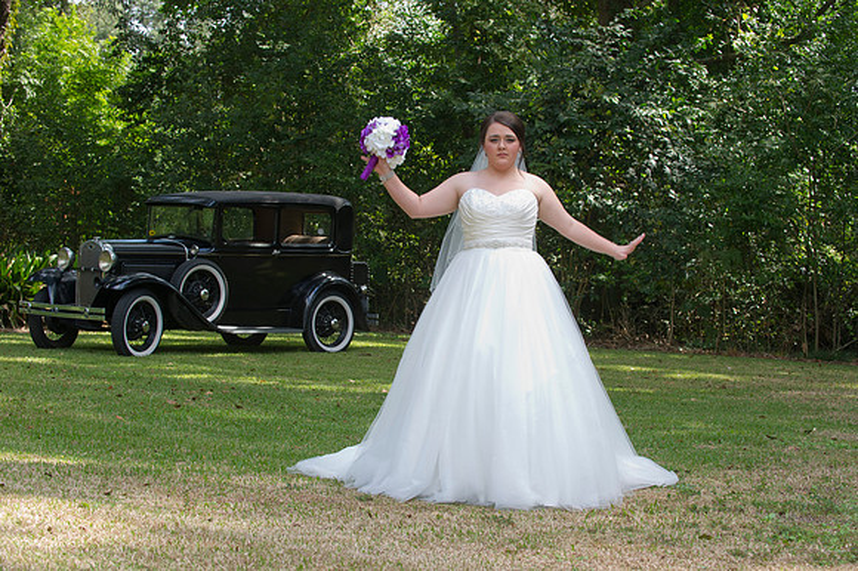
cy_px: 286
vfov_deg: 19.4
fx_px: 1667
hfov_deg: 28.9
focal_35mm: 70
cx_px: 429
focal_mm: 70
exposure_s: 1/100
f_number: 5.6
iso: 320
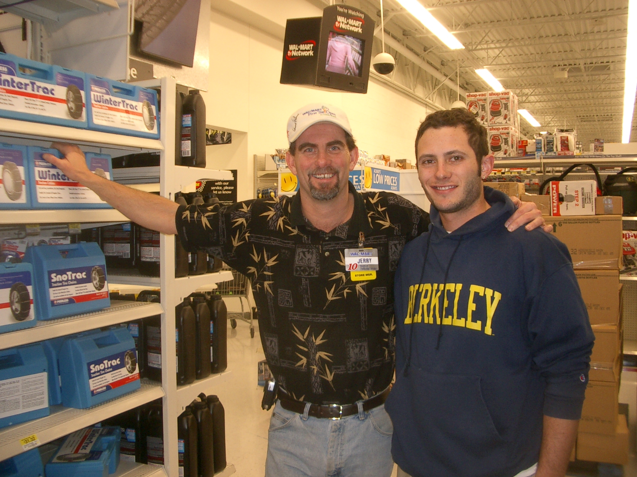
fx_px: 644
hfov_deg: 52.6
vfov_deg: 40.7
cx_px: 318
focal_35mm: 35
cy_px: 238
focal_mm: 5.8
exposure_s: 1/40
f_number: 2.6
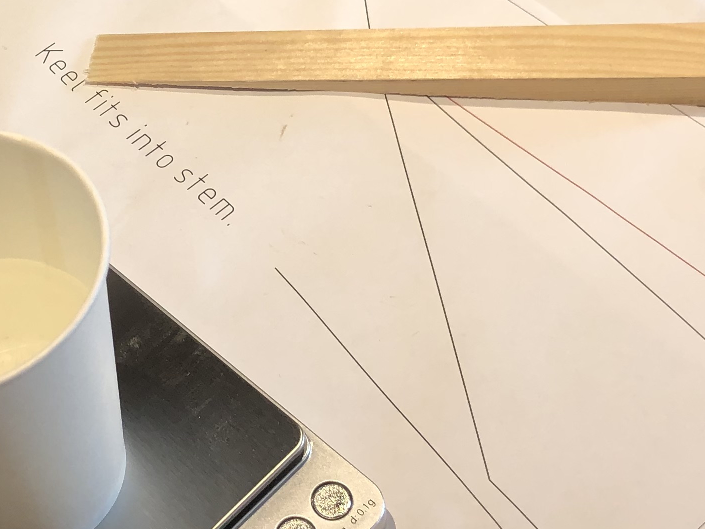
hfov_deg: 24.0
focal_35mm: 80
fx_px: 1629
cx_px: 117
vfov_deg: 18.2
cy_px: 74
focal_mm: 3.99
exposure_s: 1/120
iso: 50
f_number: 1.8
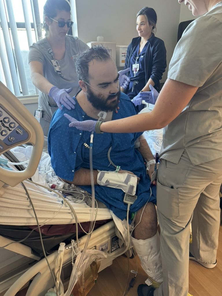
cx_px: 111
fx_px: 205
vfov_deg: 71.6
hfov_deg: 56.8
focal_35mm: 24
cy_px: 148
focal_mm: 6.76
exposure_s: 1/60
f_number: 1.78
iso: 500
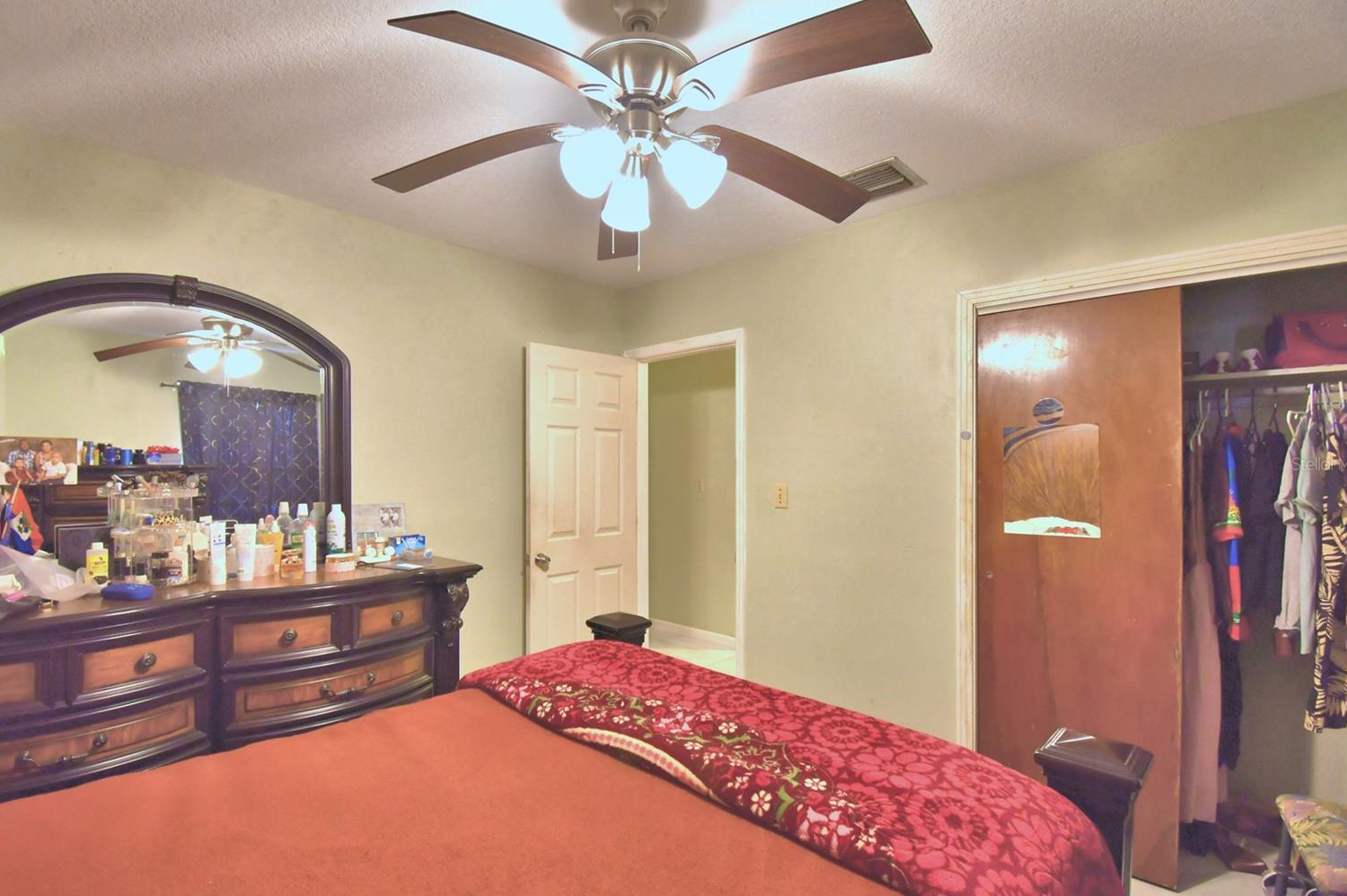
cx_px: 653
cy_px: 464
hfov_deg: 96.7
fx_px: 598
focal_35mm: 16
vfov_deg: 73.7
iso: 640
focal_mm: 10
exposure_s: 1/30
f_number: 4.5
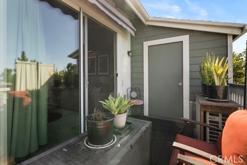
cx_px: 124
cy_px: 82
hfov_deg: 96.7
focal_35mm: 16
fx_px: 110
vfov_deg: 73.8
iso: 320
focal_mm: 16
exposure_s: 1/100
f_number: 9
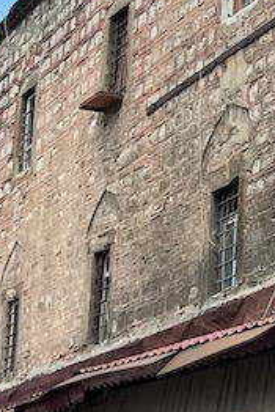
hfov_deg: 9.4
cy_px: 19
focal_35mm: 141
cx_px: 432
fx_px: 1613
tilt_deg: +22.3
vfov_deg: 14.4
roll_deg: +1.4
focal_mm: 4.2
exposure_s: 1/3125
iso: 32
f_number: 1.6
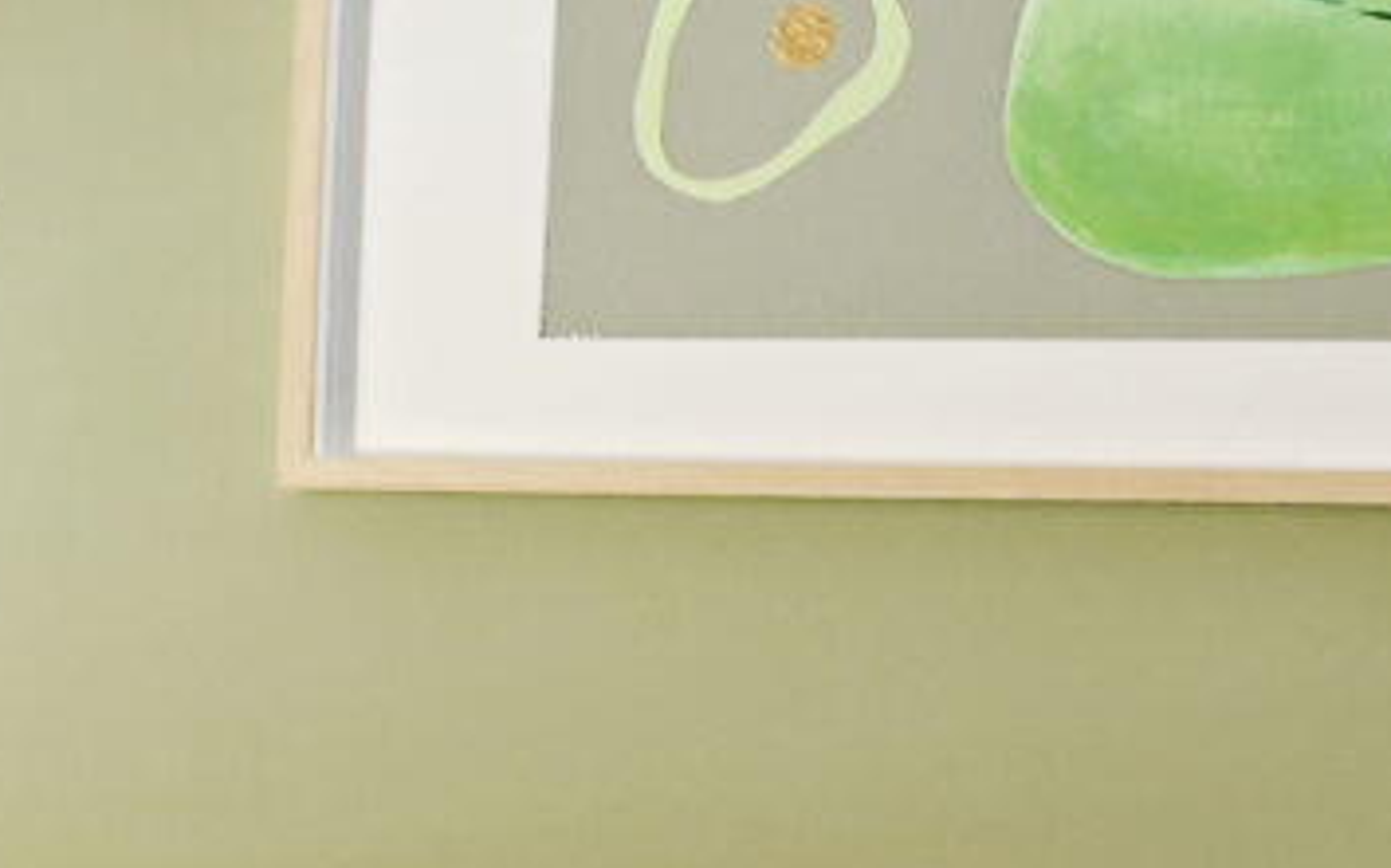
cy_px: 2478
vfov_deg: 4.2
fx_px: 11559
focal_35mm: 305
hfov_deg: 6.6
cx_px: -1521
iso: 64
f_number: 5.6
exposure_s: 1/60
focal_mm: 42
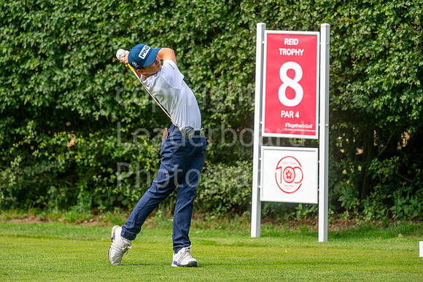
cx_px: 212
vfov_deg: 4.6
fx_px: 3526
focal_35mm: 300
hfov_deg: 6.9
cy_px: 141
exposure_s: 1/1250
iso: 250
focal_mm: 300
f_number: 5
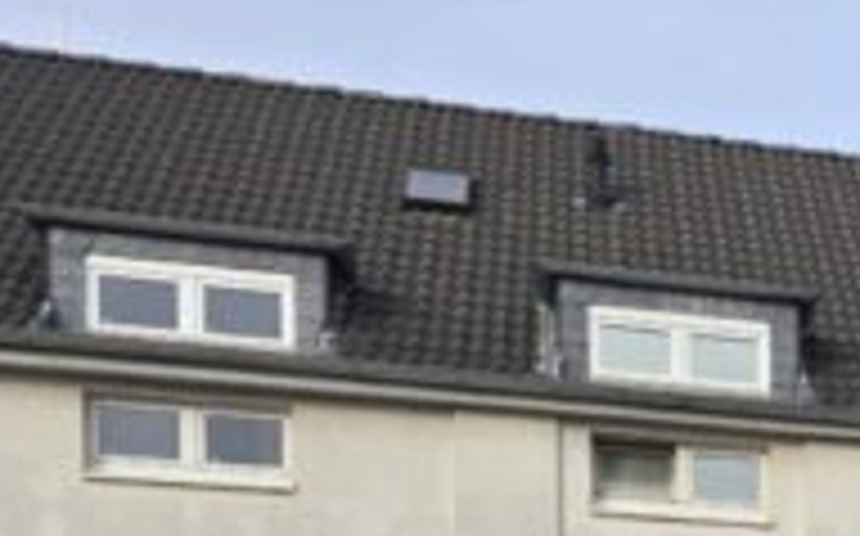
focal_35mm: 89
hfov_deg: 20.0
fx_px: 2084
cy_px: 982
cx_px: 1301
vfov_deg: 13.1
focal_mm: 6.3
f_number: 1.7
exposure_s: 1/344
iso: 12
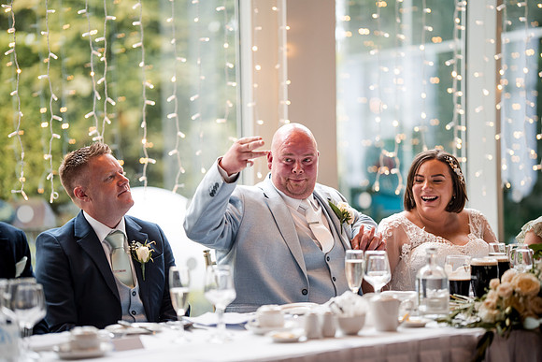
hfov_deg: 23.9
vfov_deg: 16.1
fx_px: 1280
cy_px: 181
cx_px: 271
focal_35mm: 85
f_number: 1.4
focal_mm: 85
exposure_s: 1/500
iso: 250
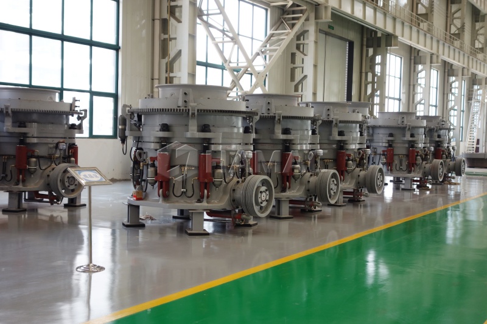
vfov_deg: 28.6
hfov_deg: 41.9
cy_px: 162
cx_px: 244
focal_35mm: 47
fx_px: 636
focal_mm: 17.6
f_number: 3.2
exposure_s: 1/50
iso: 125
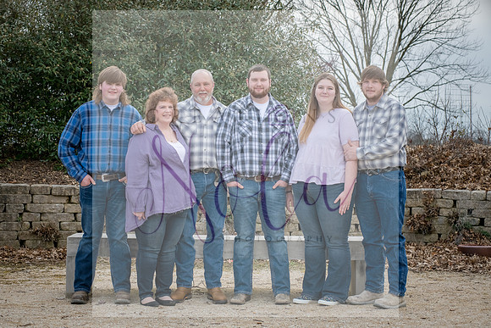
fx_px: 1091
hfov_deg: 25.4
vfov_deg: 17.1
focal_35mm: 80
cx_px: 246
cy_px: 164
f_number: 9
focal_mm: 80
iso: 400
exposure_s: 1/640
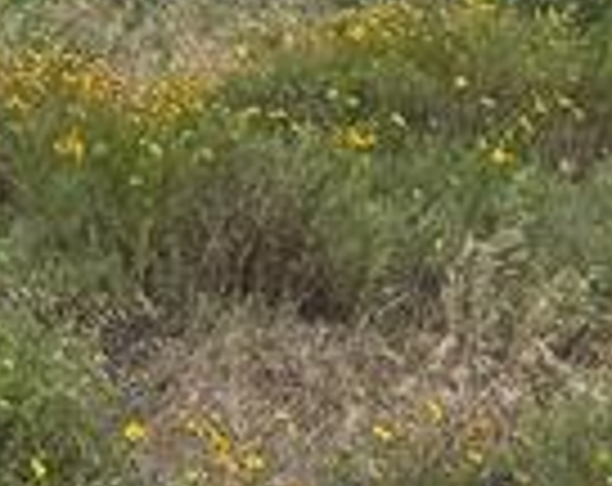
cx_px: 302
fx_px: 3197
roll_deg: -0.9
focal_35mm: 177
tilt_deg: -4.1
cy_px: -284
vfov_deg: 8.5
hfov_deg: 10.9
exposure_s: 1/6711
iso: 80
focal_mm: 6.76
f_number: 1.78
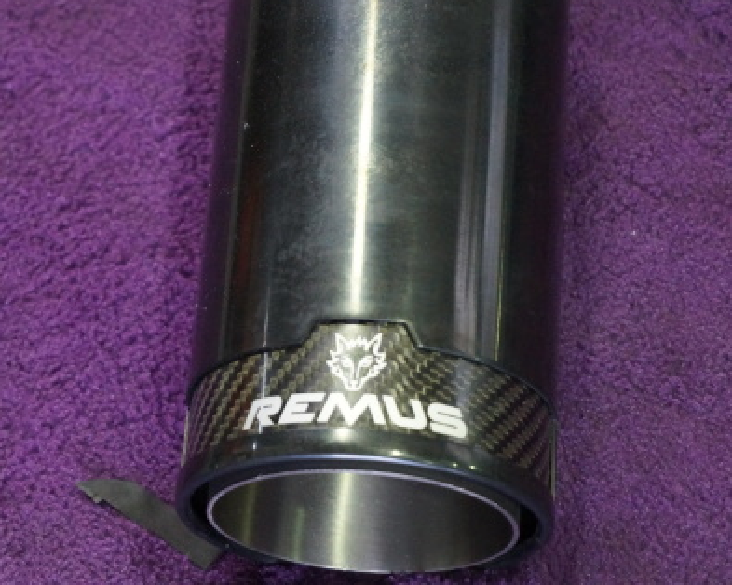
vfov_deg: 15.0
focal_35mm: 103
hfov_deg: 18.7
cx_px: 305
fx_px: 2224
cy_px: 232
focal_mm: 49
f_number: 5.6
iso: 3200
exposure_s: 1/80
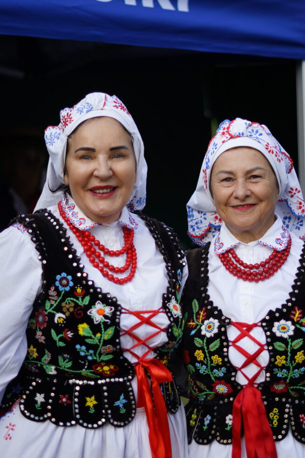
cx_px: 156
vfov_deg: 26.0
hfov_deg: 17.5
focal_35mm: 78
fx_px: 991
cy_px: 231
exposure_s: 1/1600
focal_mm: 50
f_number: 1.8
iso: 100
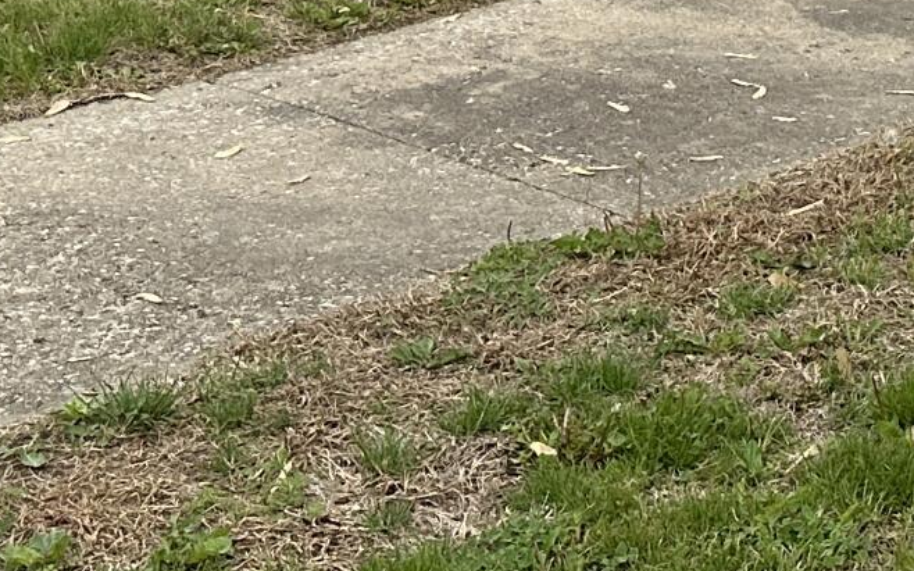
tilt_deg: +3.8
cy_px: -879
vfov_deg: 9.7
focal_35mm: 116
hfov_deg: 17.3
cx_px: 1022
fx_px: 2889
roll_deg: +0.1
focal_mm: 6.86
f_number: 1.78
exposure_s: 1/4545
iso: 80
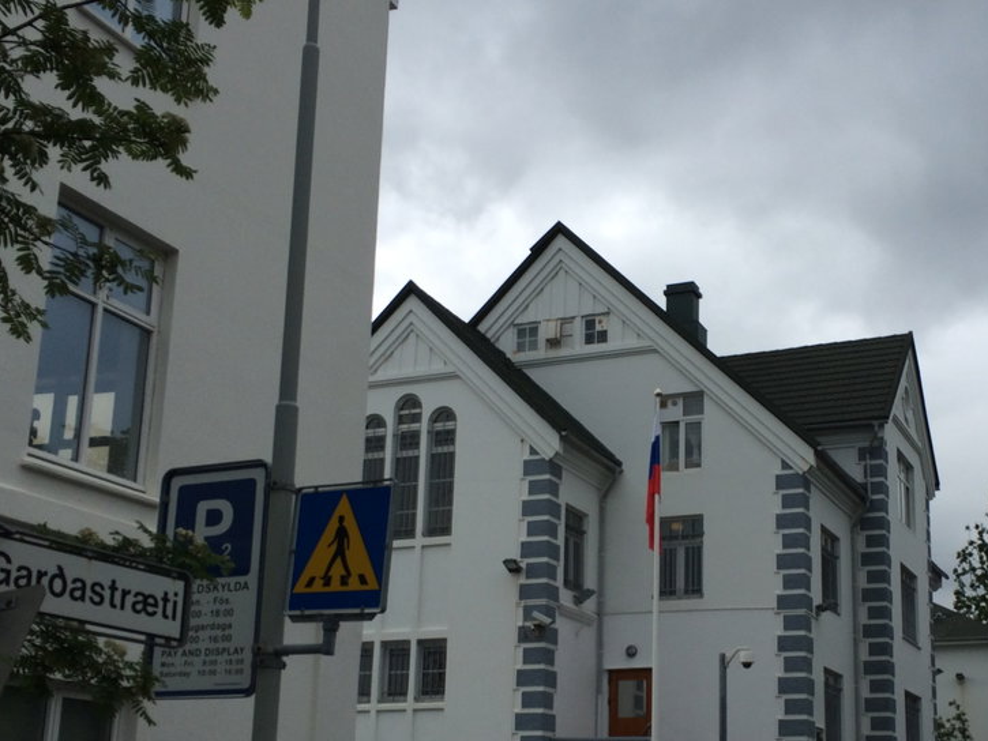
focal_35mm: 48
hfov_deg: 39.3
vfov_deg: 30.0
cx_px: 632
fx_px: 1370
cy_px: 504
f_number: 2.2
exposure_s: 1/1953
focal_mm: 4.15
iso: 32
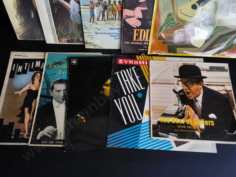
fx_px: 184
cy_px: 88
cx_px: 118
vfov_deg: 51.4
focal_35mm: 27
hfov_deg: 65.3
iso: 32
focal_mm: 2.87
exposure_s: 1/183
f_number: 2
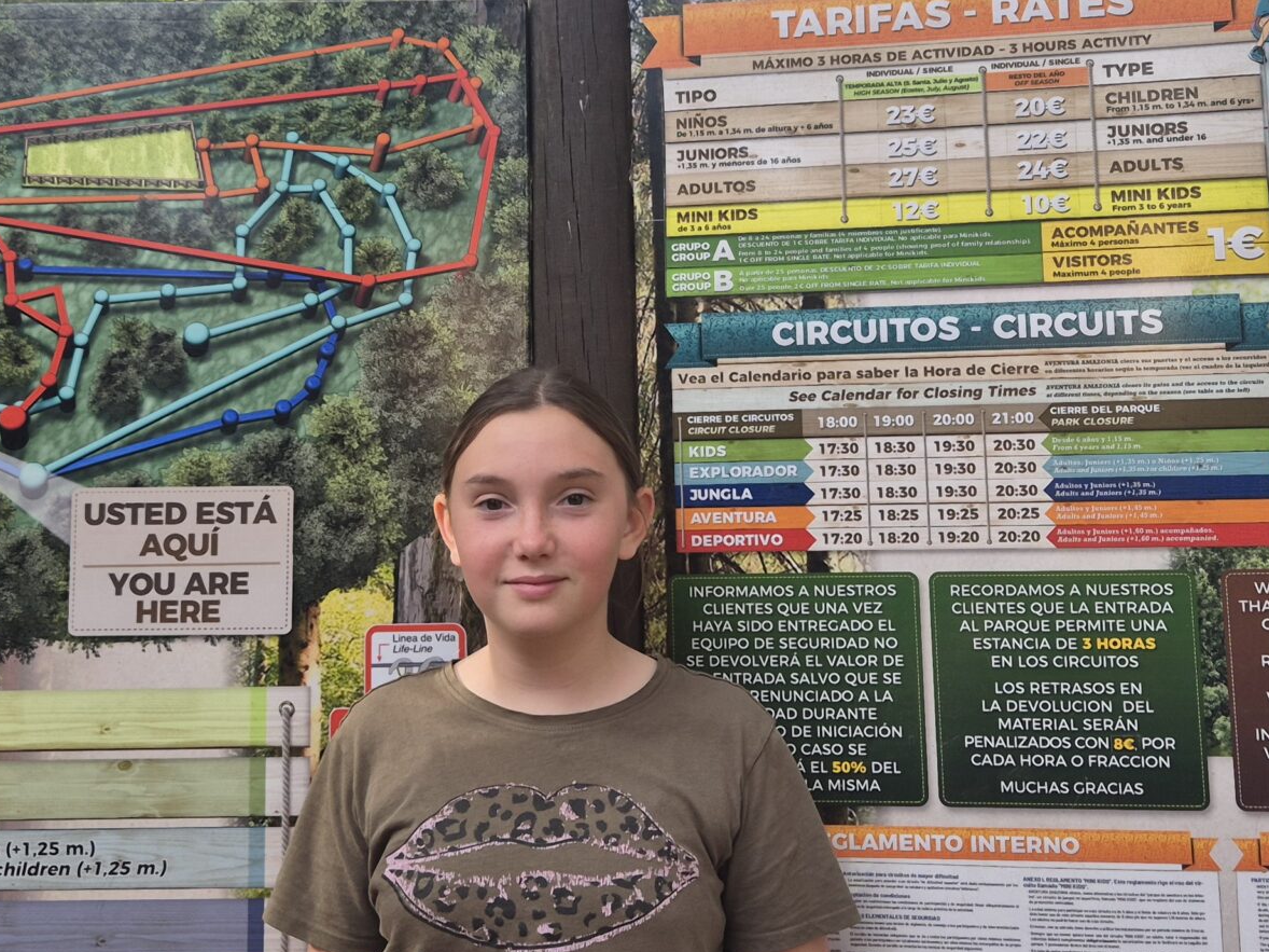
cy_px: 275
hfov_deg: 38.1
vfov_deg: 28.8
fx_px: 1833
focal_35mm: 50
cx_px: 555
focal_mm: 5.4
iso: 25
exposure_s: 1/344
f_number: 1.8
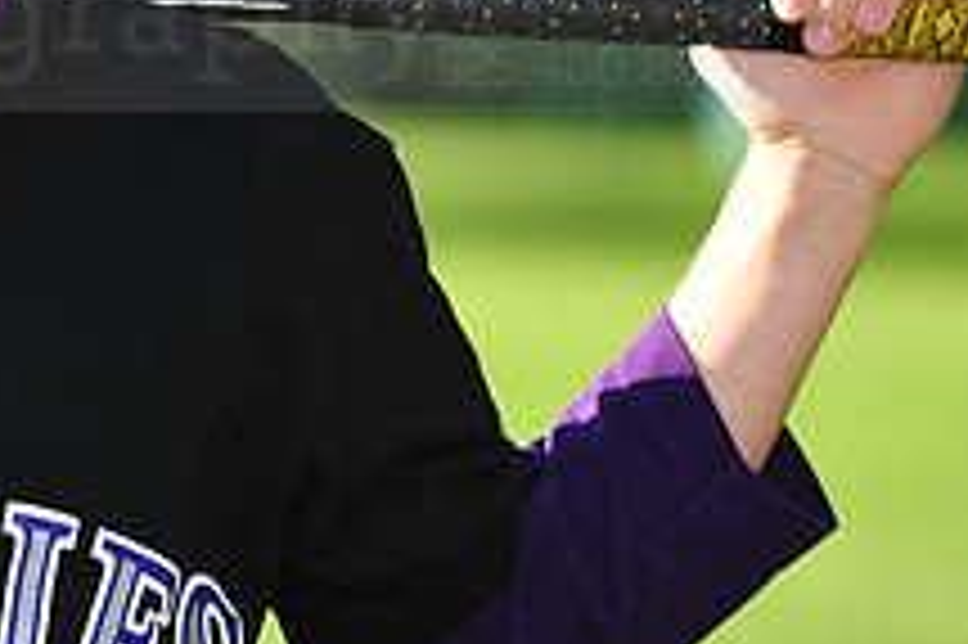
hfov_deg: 5.2
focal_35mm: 392
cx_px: -108
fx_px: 10532
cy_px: -23
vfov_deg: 3.5
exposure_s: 1/400
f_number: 5
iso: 200
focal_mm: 145
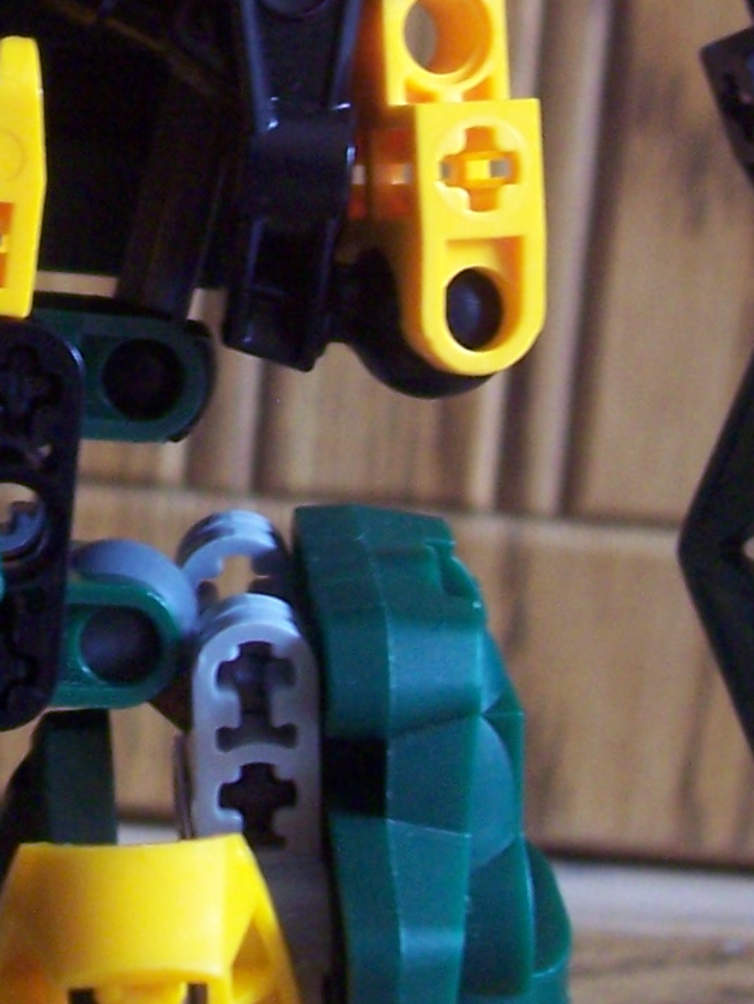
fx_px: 3658
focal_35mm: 126
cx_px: -35
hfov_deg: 11.6
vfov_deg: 15.3
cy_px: -41
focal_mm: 8
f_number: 3.4
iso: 200
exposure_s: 1/20
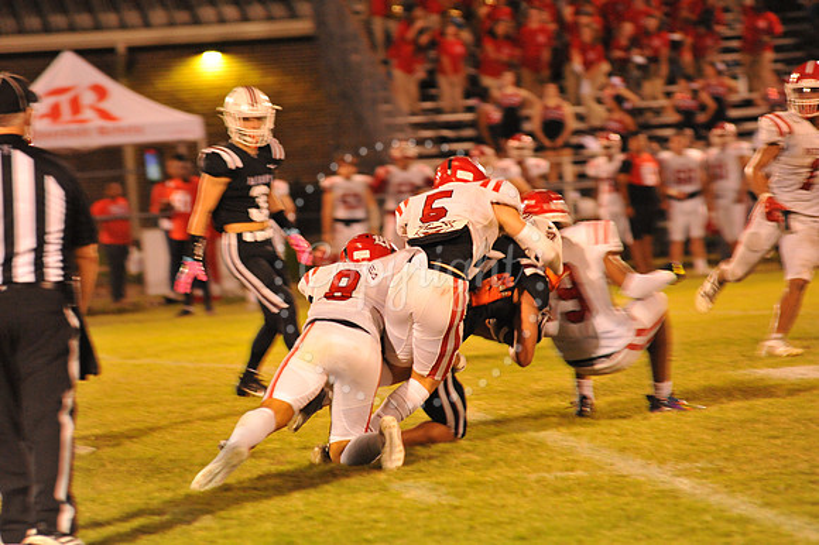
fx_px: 4547
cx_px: 410
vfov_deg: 6.9
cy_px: 272
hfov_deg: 10.3
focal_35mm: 200
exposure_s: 1/160
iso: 5000
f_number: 5
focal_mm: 200
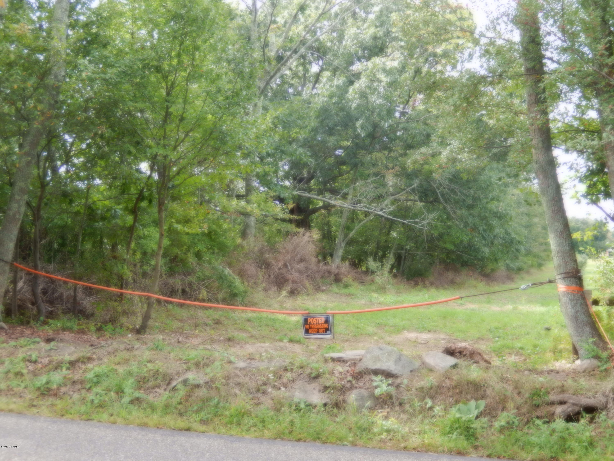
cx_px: 307
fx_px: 727
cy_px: 230
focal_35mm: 41
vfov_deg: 35.1
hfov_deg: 45.8
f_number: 4.2
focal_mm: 7.3
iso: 125
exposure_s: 1/100
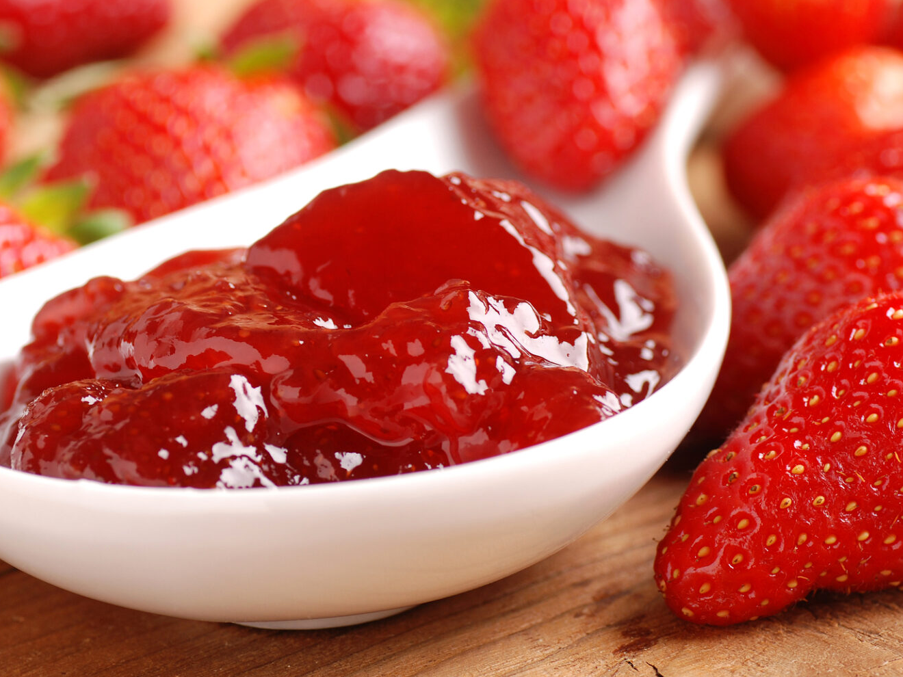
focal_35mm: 189
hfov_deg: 10.5
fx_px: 4930
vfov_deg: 7.9
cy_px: 339
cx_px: 384
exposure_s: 1/125
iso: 100
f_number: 7.1
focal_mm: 90
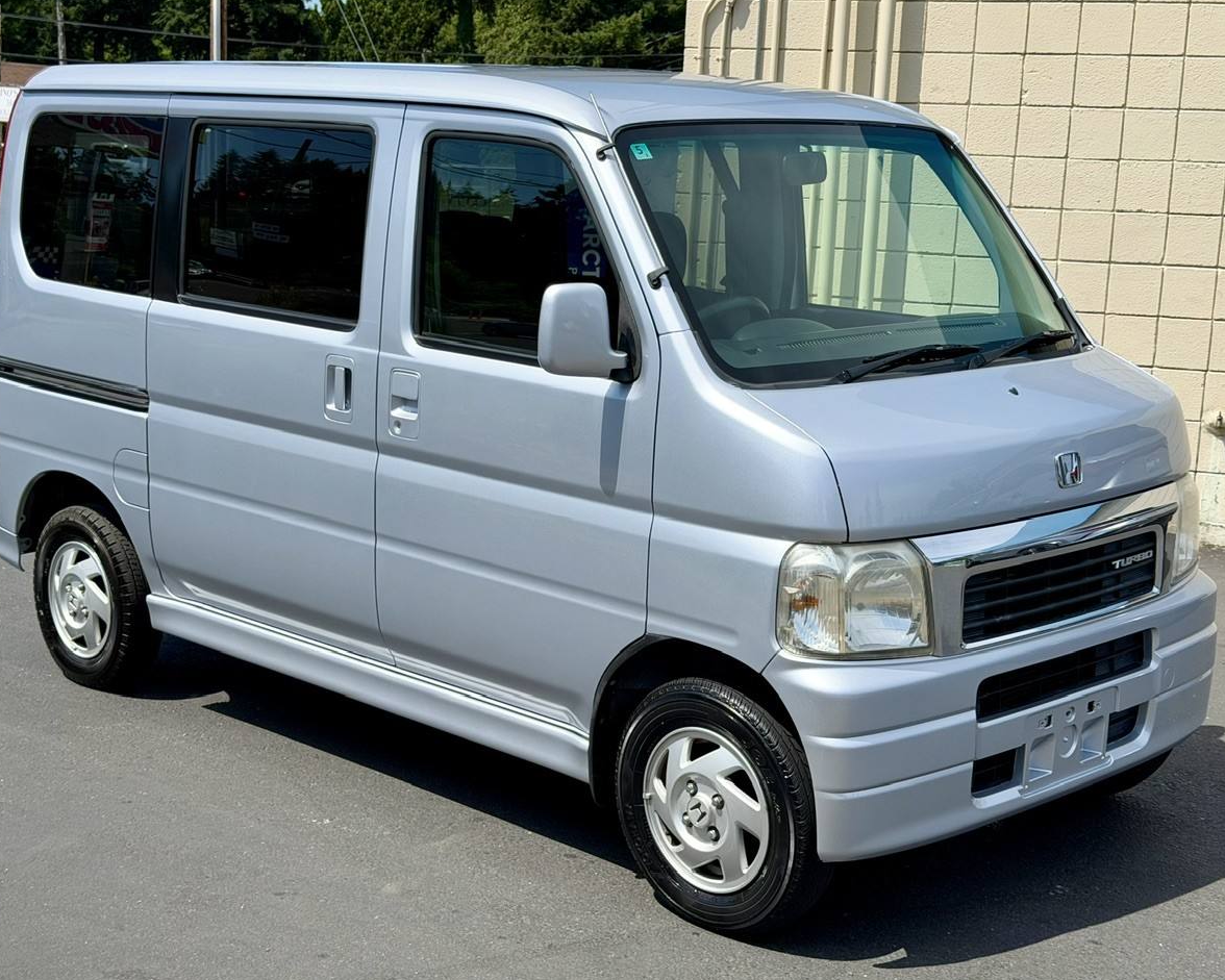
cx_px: 601
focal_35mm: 51
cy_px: 494
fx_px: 1849
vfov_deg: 29.7
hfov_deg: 36.7
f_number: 1.78
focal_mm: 6.76
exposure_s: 1/4587
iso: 64
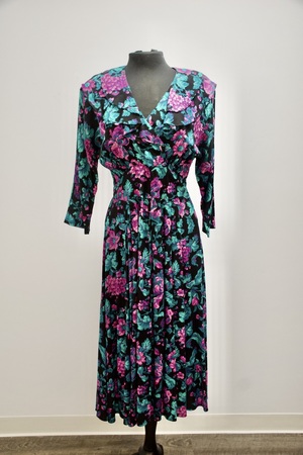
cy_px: 228
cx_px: 152
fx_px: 436
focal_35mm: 34
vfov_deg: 55.1
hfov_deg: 38.4
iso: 1600
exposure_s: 1/200
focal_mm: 23
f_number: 3.8
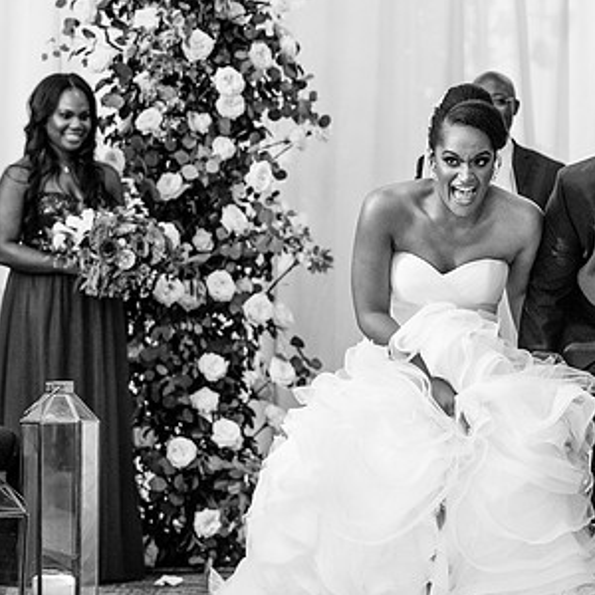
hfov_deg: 10.3
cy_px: 316
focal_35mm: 168
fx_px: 3267
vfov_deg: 10.4
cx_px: 656
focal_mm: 86
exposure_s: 1/100
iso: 2000
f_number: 4
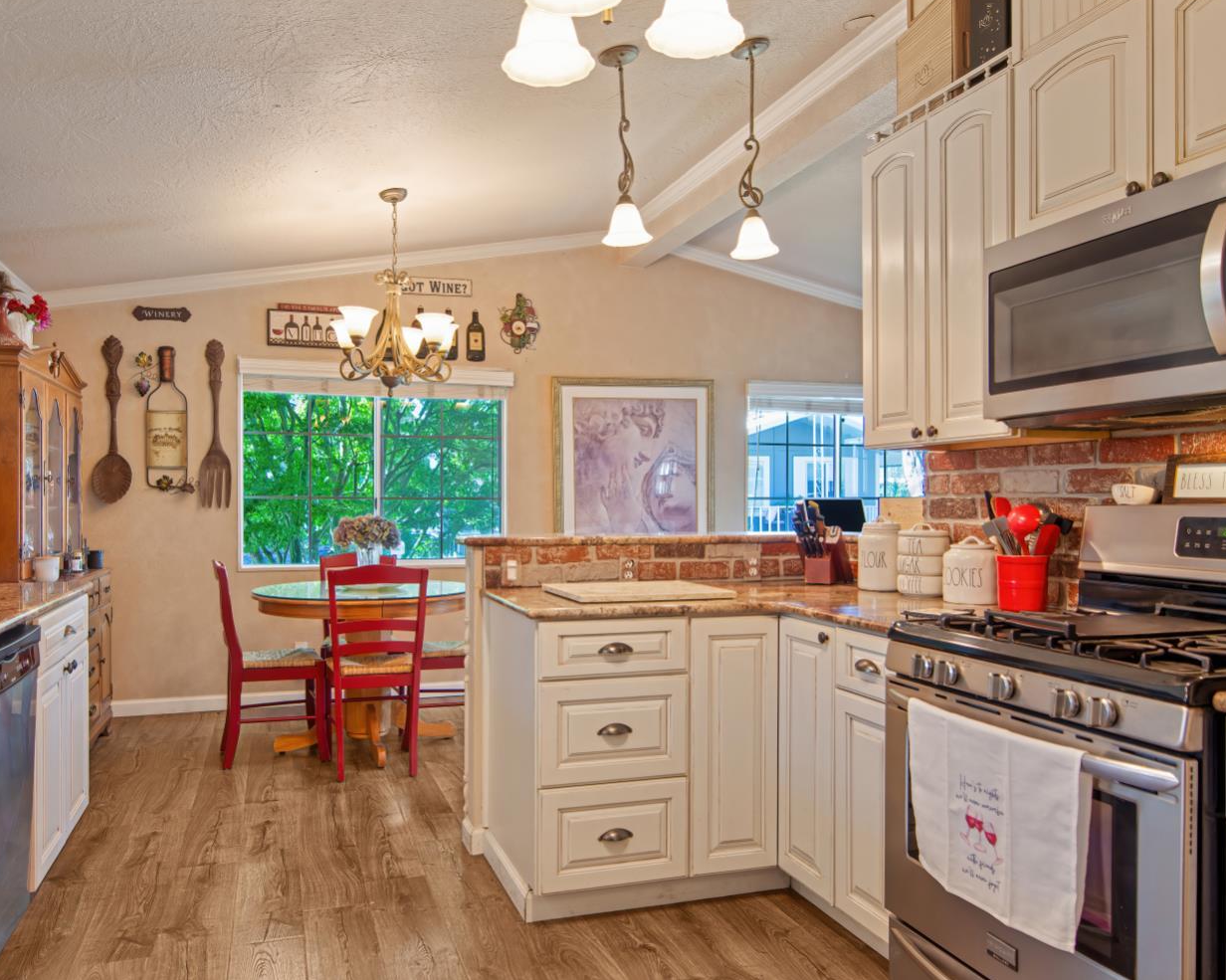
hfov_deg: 70.2
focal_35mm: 24
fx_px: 871
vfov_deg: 58.8
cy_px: 486
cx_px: 566
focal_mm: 14
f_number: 2.8
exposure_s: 1/30
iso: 100
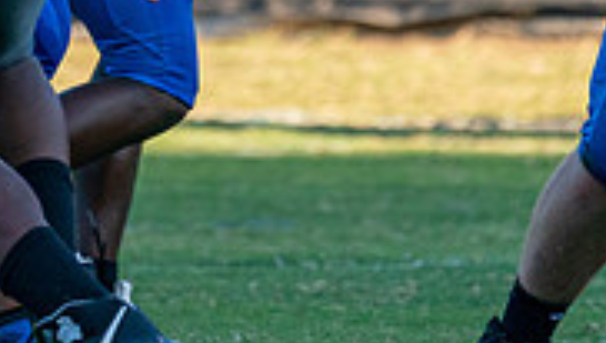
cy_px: -385
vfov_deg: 0.6
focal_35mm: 1941
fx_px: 31235
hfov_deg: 1.1
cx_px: 90
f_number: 5.6
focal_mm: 400
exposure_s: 1/1000
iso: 640
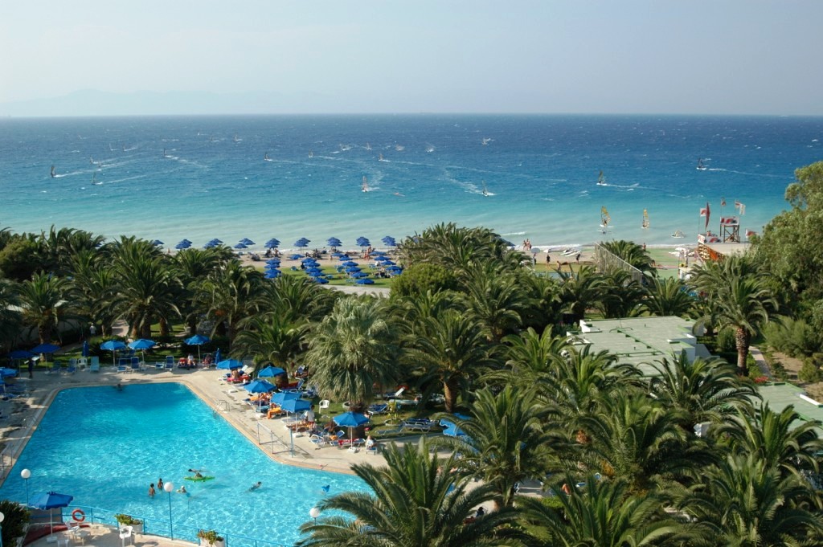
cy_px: 274
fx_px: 959
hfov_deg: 46.4
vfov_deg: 31.8
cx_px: 412
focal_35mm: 42
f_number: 5.6
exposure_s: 1/1000
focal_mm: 28
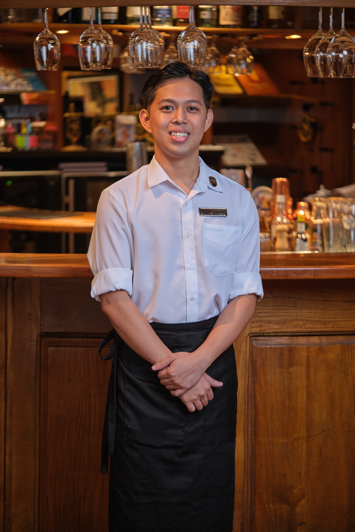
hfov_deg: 11.4
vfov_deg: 17.1
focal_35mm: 120
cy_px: 266
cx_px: 178
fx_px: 1775
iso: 500
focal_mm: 80
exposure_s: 1/25
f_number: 2.8
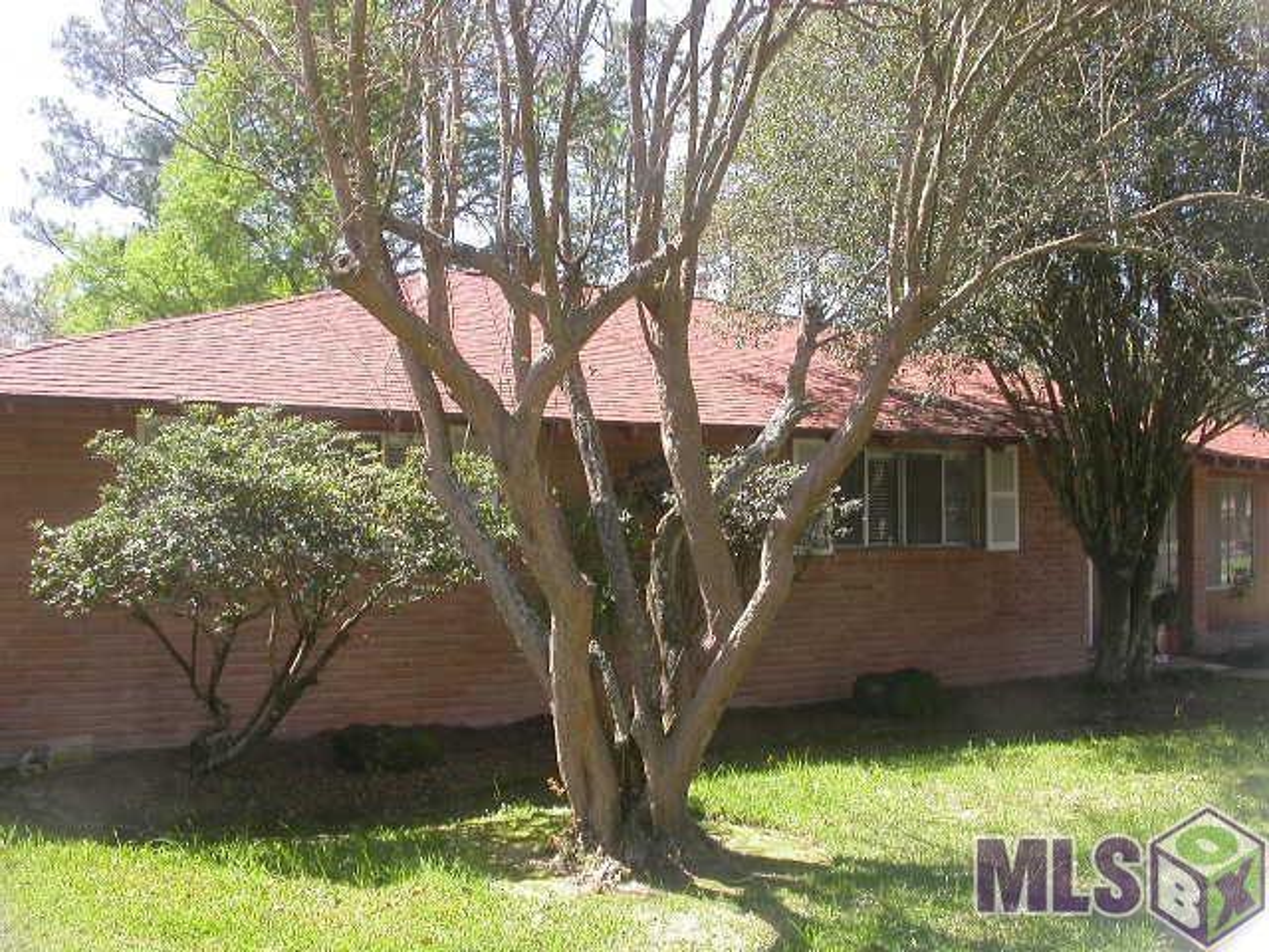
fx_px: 1393
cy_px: 476
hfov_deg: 49.0
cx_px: 634
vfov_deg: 37.7
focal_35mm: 38
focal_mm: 7.85
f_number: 4.7
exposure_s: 1/131
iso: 100
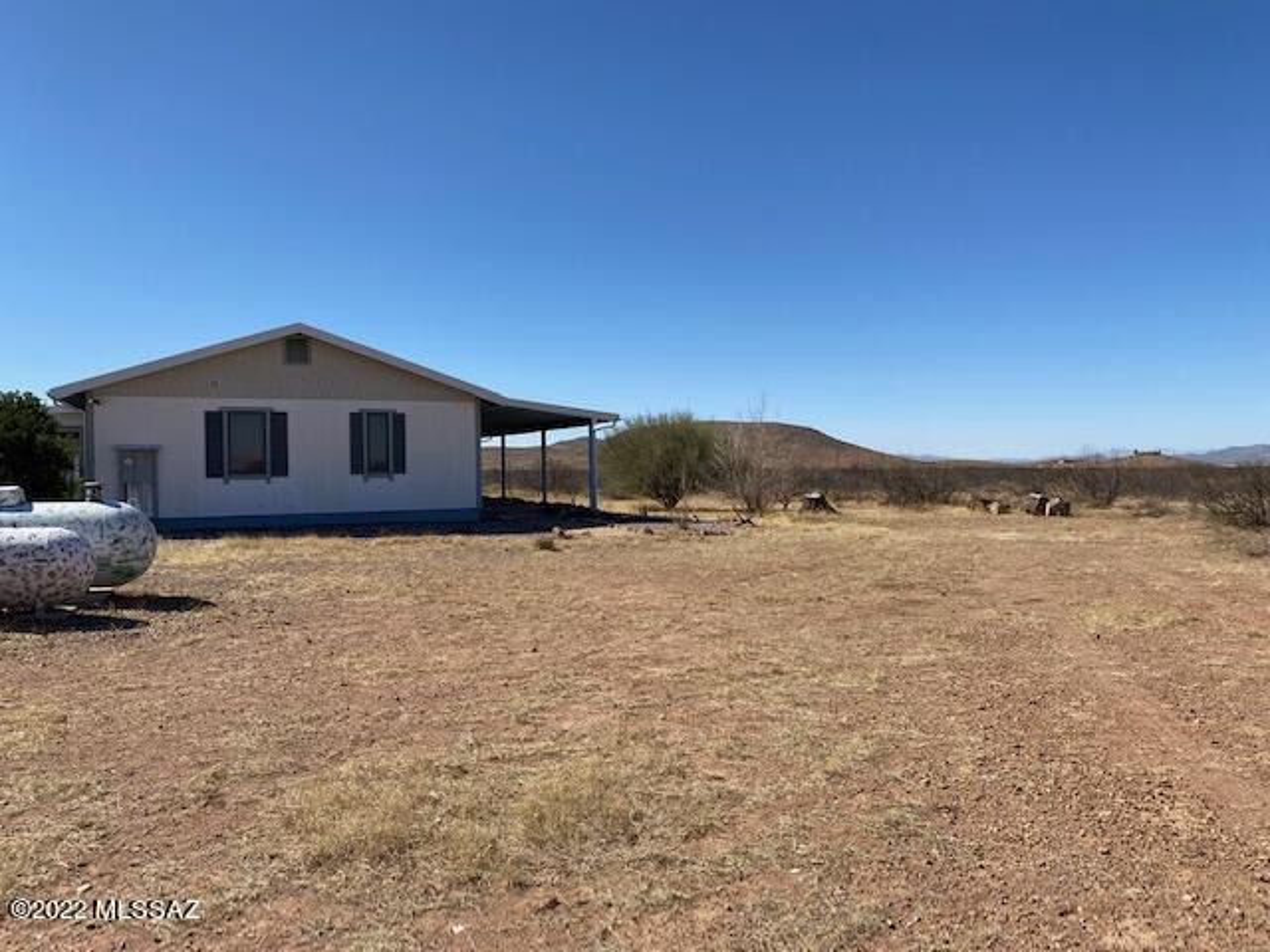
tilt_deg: -1.1
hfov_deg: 67.3
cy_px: 476
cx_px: 635
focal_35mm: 26
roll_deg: +0.0
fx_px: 954
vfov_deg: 53.1
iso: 32
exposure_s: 1/3731
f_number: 1.8
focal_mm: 4.25
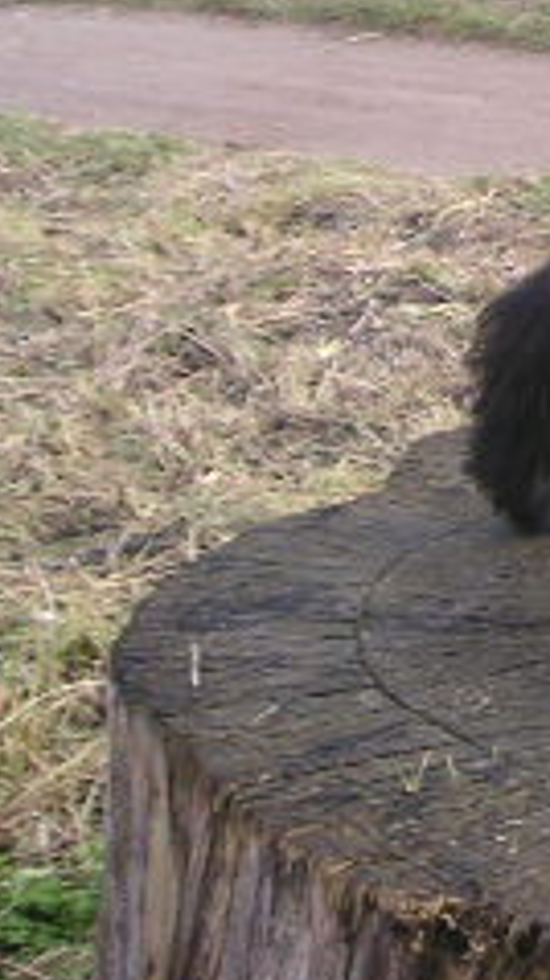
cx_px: 1276
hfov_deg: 9.7
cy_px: 25
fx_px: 2885
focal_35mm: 111
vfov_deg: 18.8
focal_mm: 6
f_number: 2.8
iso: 50
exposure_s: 1/90
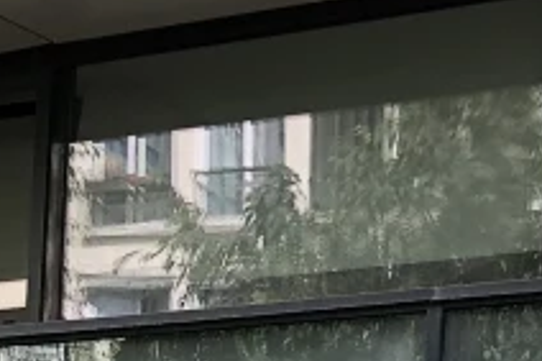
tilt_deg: -2.5
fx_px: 2482
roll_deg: +0.2
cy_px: 970
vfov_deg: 7.6
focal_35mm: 165
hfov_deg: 12.4
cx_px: 123
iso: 20
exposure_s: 1/202
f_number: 1.8
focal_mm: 4
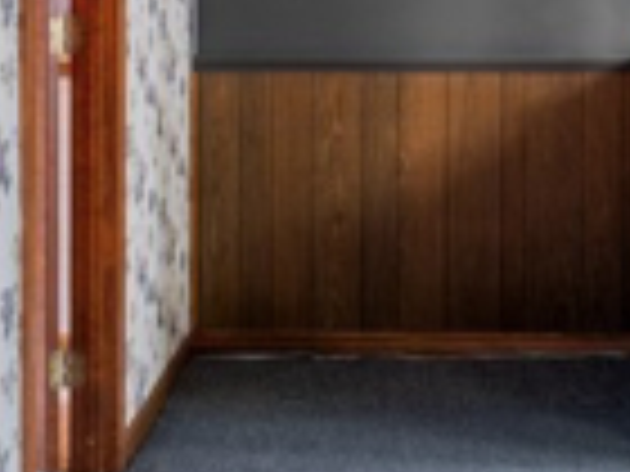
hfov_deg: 25.2
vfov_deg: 18.4
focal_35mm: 77
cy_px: -45
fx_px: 1401
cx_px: 418
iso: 400
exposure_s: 1.6
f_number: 9
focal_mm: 10
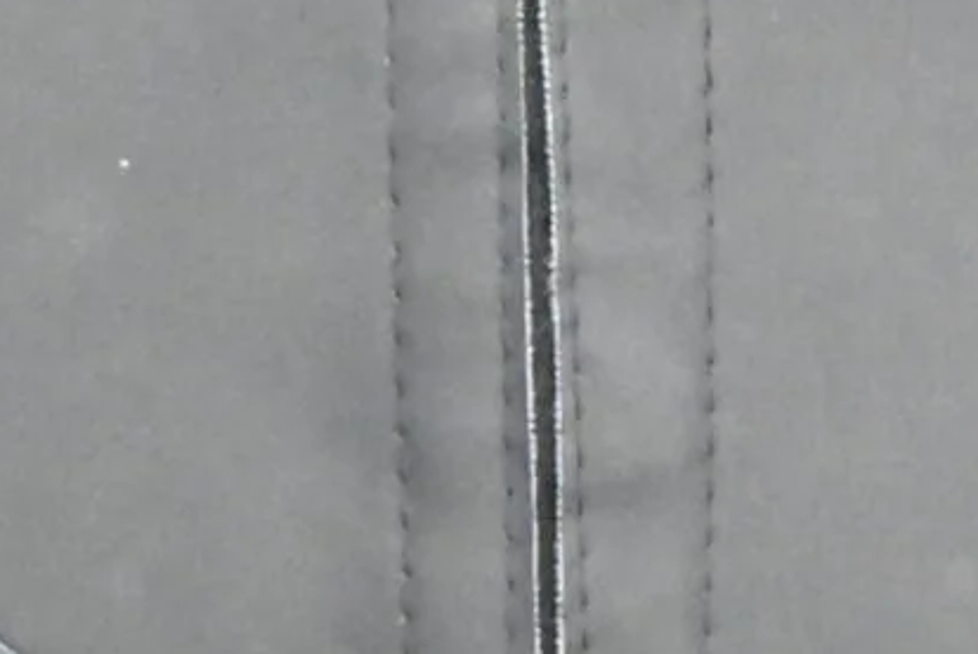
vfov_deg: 5.0
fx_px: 7318
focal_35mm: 269
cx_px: 581
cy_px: 1212
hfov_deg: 7.6
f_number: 8
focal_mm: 29
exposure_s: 1/50
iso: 14400
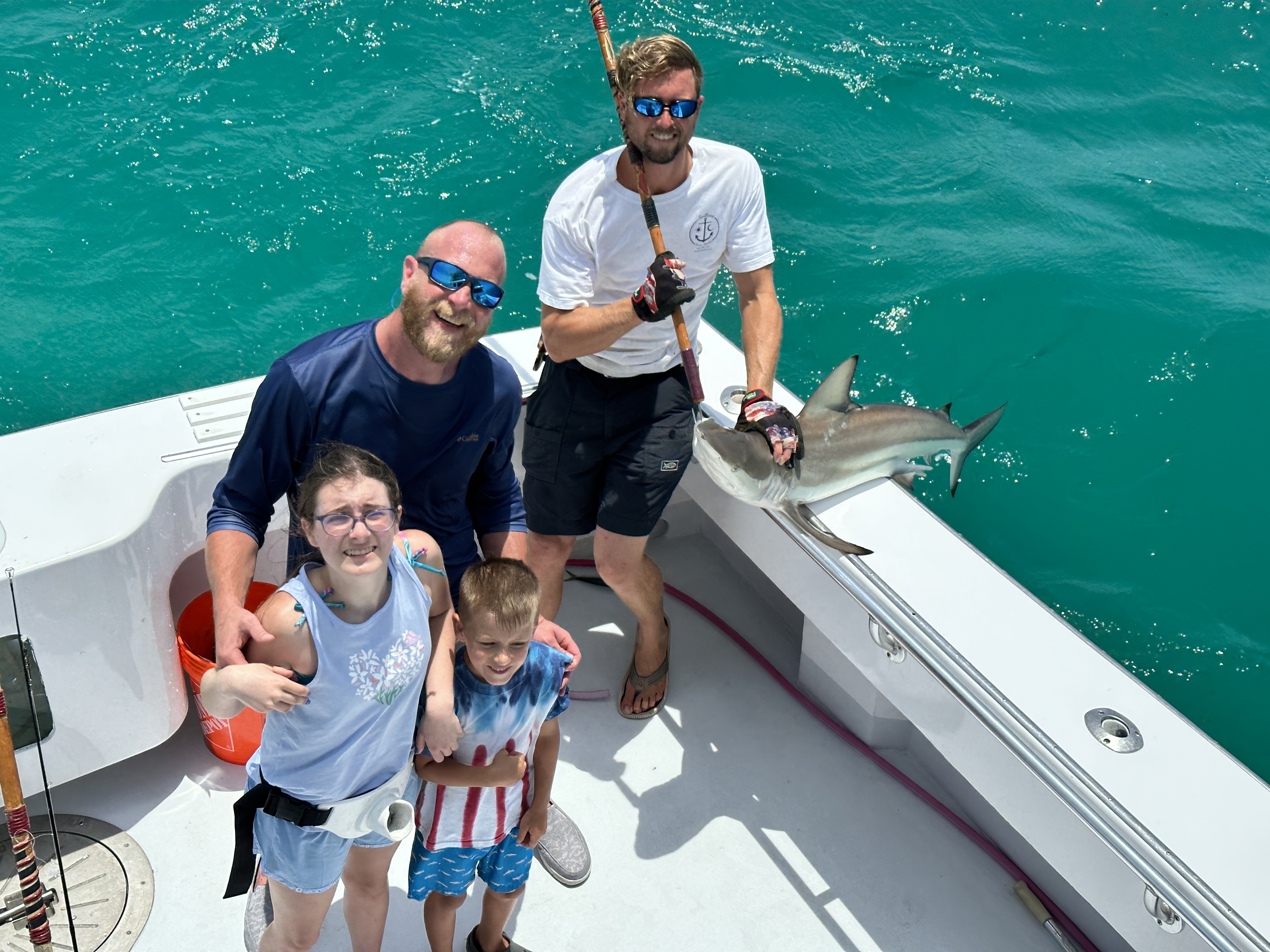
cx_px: 635
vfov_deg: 30.3
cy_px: 476
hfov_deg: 39.7
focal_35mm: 48
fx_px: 1761
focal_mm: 6.86
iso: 64
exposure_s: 1/5556
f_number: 1.78
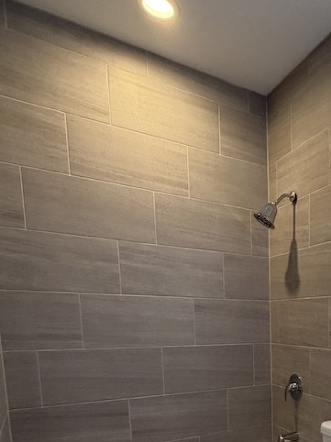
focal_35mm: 31
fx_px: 396
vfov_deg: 53.1
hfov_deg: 39.1
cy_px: 375
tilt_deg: -6.3
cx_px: 344
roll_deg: -0.7
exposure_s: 1/120
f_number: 2.2
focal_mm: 2.22
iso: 320
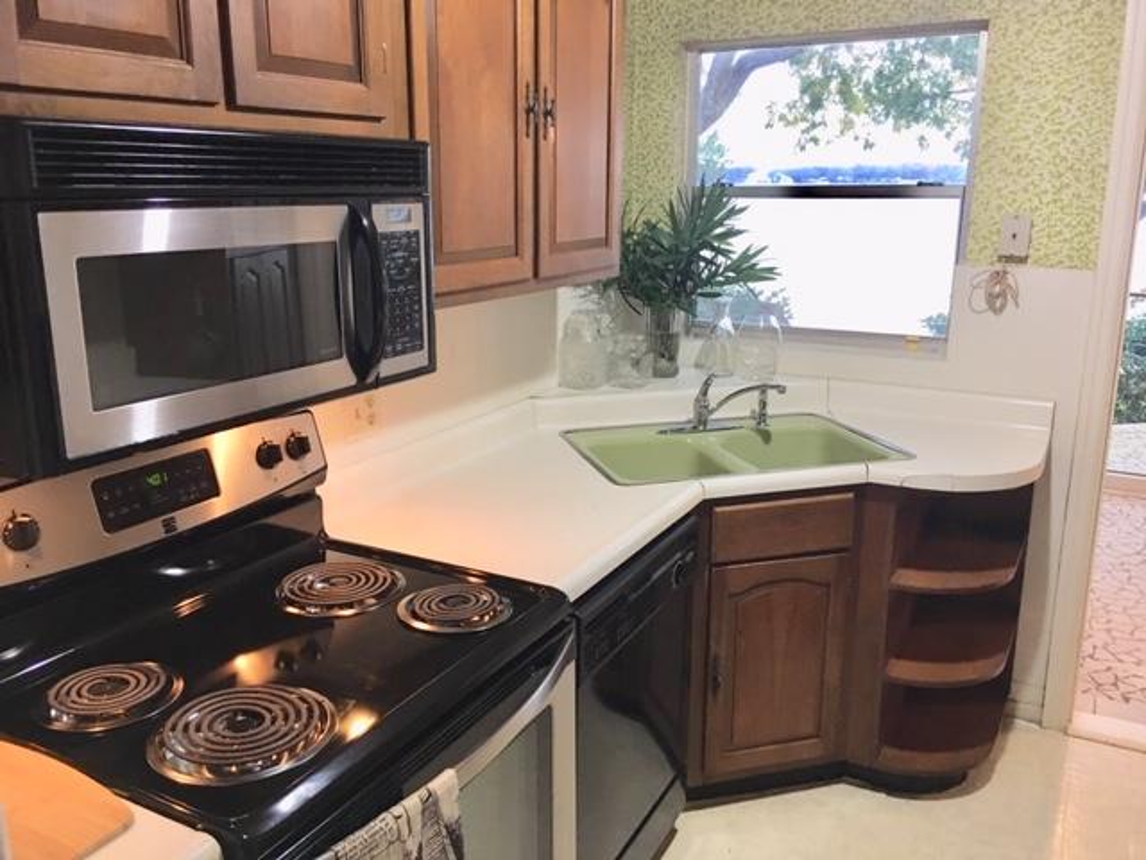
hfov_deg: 61.7
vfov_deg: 48.2
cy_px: 430
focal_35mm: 29
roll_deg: -0.3
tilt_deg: -13.7
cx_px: 573
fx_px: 960
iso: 64
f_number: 2.2
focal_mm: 4.15
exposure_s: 1/15
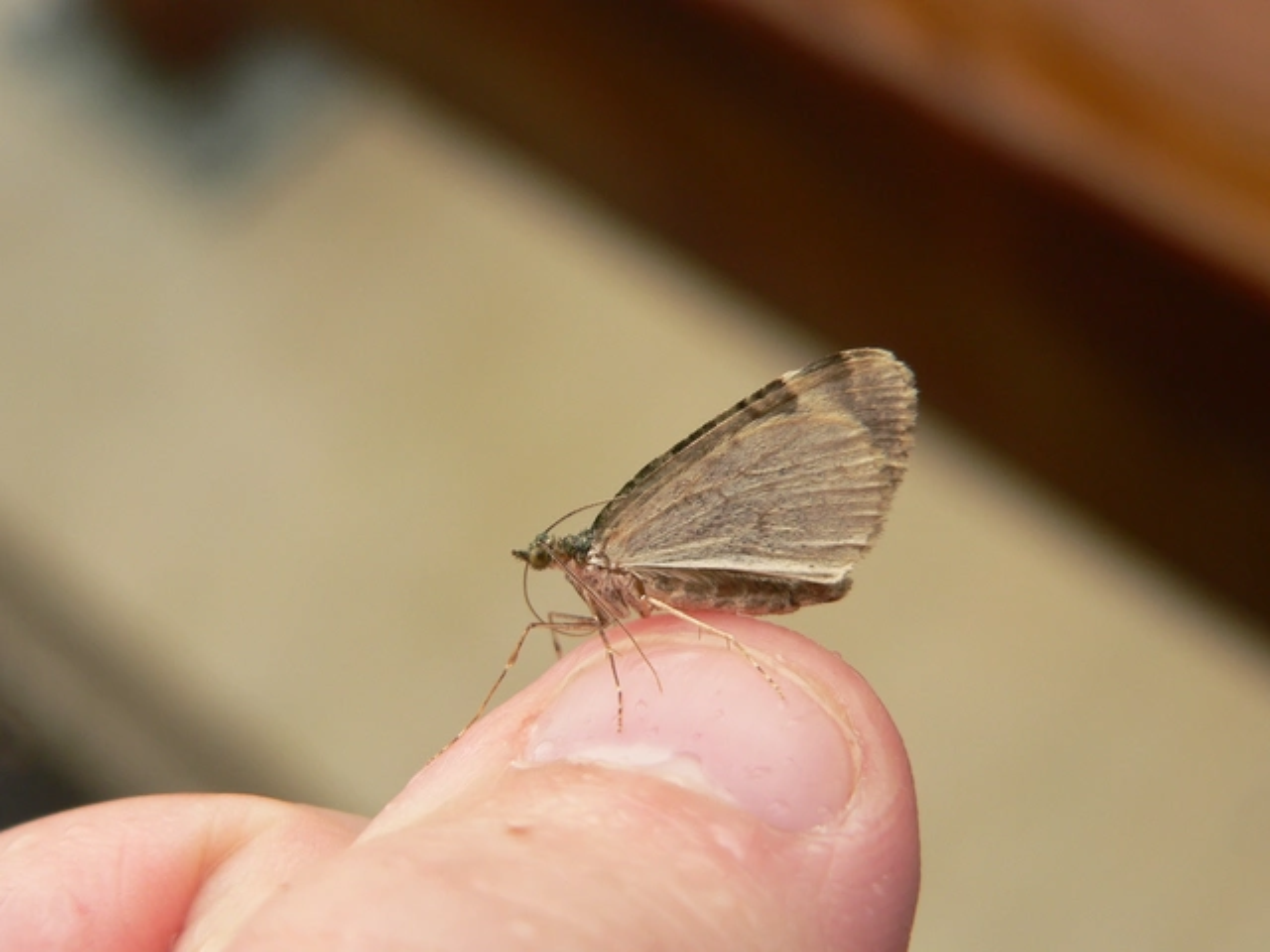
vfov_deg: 18.2
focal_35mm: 81
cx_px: 635
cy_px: 476
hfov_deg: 24.1
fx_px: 2972
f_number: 2.8
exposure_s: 1/60
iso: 100
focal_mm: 13.5
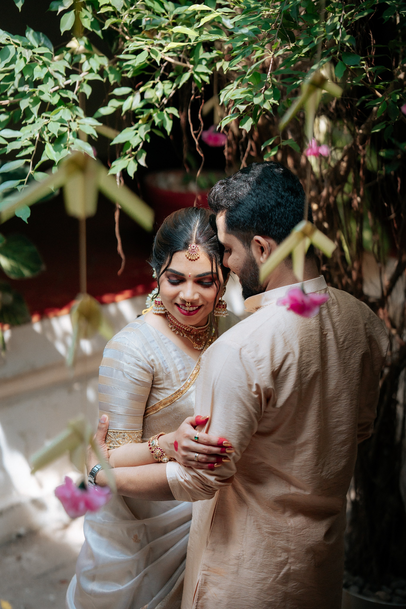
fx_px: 1438
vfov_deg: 23.9
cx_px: 203
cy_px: 304
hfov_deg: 16.1
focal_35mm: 85
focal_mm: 85
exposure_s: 1/5000
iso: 800
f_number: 2
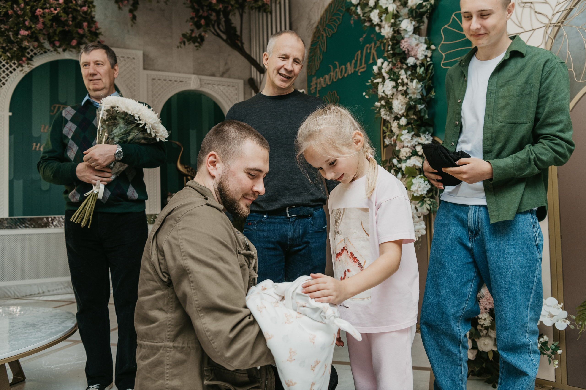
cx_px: 293
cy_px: 195
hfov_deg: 63.7
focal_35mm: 29
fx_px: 472
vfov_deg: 45.0
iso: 500
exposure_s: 1/160
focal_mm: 29
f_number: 4.5
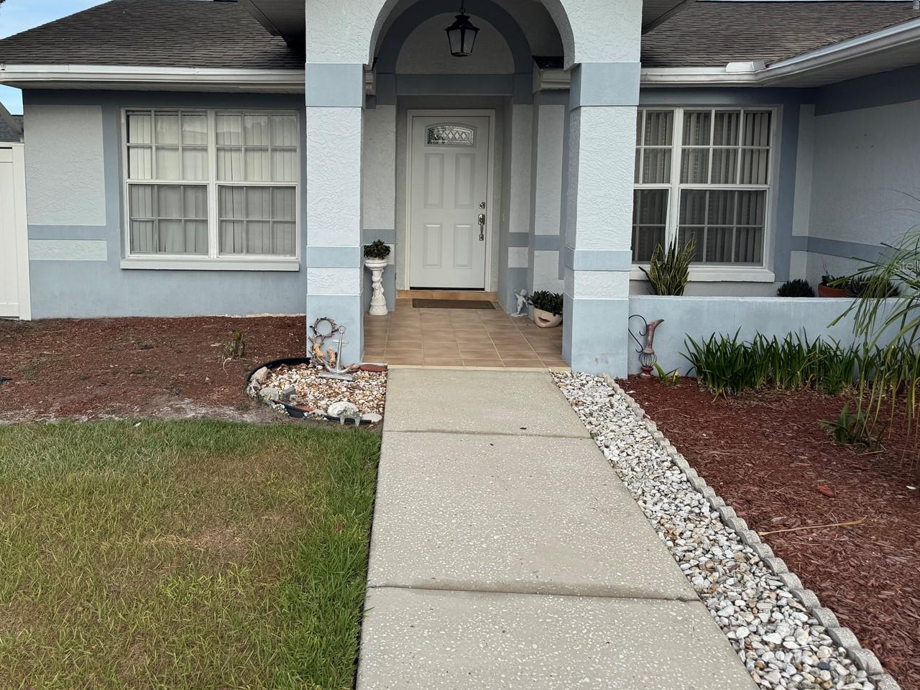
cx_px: 387
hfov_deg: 59.7
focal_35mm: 30
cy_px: 265
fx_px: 797
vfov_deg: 46.4
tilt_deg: -6.0
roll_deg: -0.4
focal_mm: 6.76
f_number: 1.78
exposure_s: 1/2174
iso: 80
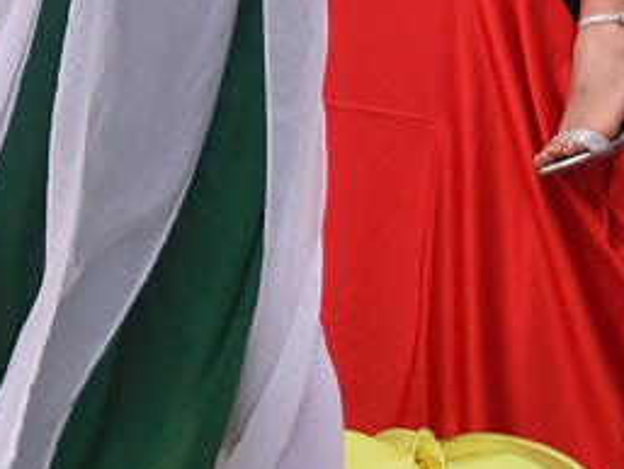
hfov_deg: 3.1
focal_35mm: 637
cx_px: -85
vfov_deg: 2.3
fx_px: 11488
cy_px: -345
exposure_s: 1/250
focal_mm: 70
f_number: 5
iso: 200
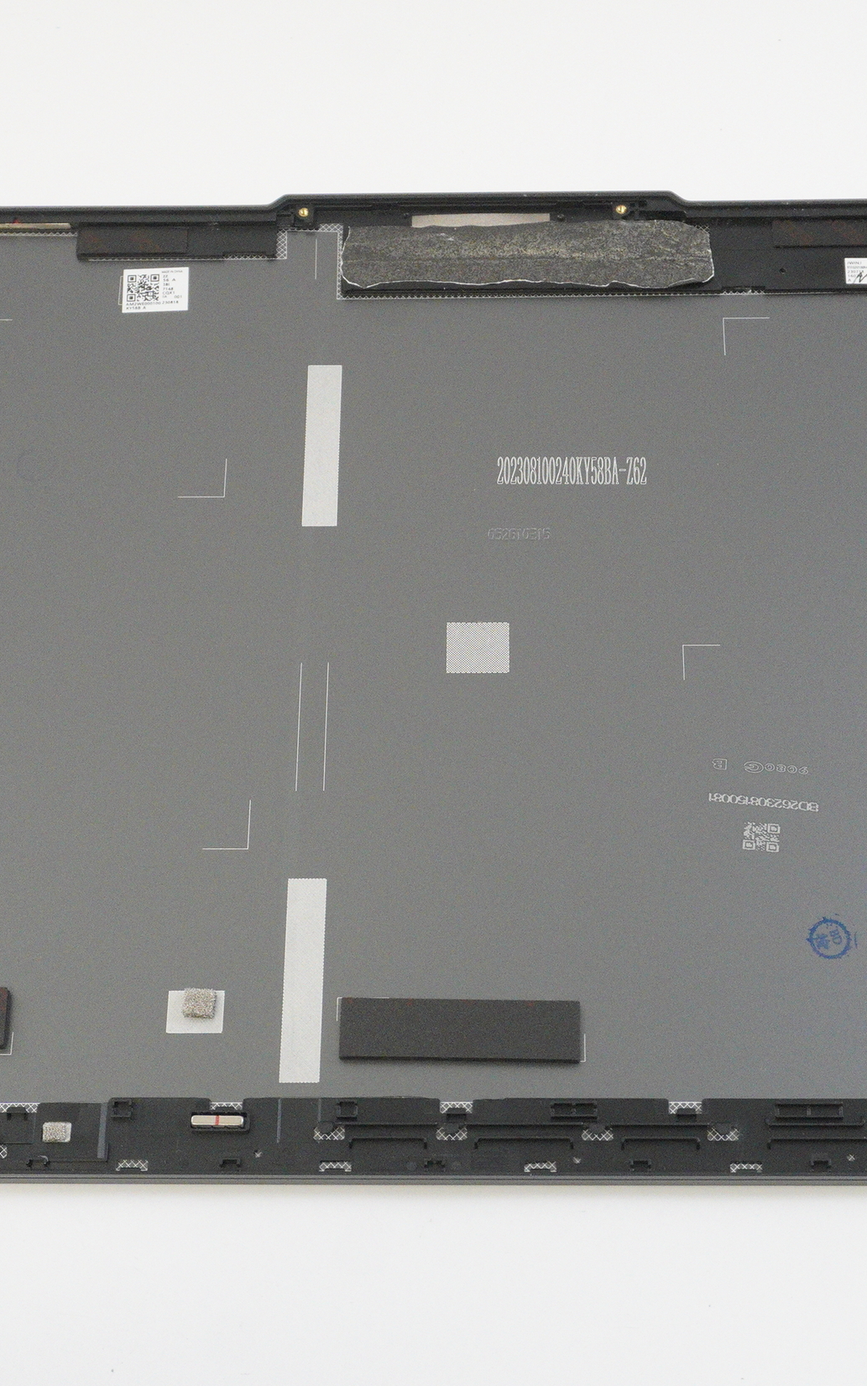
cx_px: 467
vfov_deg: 35.2
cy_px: 694
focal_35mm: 58
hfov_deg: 22.5
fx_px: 2183
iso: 4000
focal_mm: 25
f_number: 6.3
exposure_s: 1/125
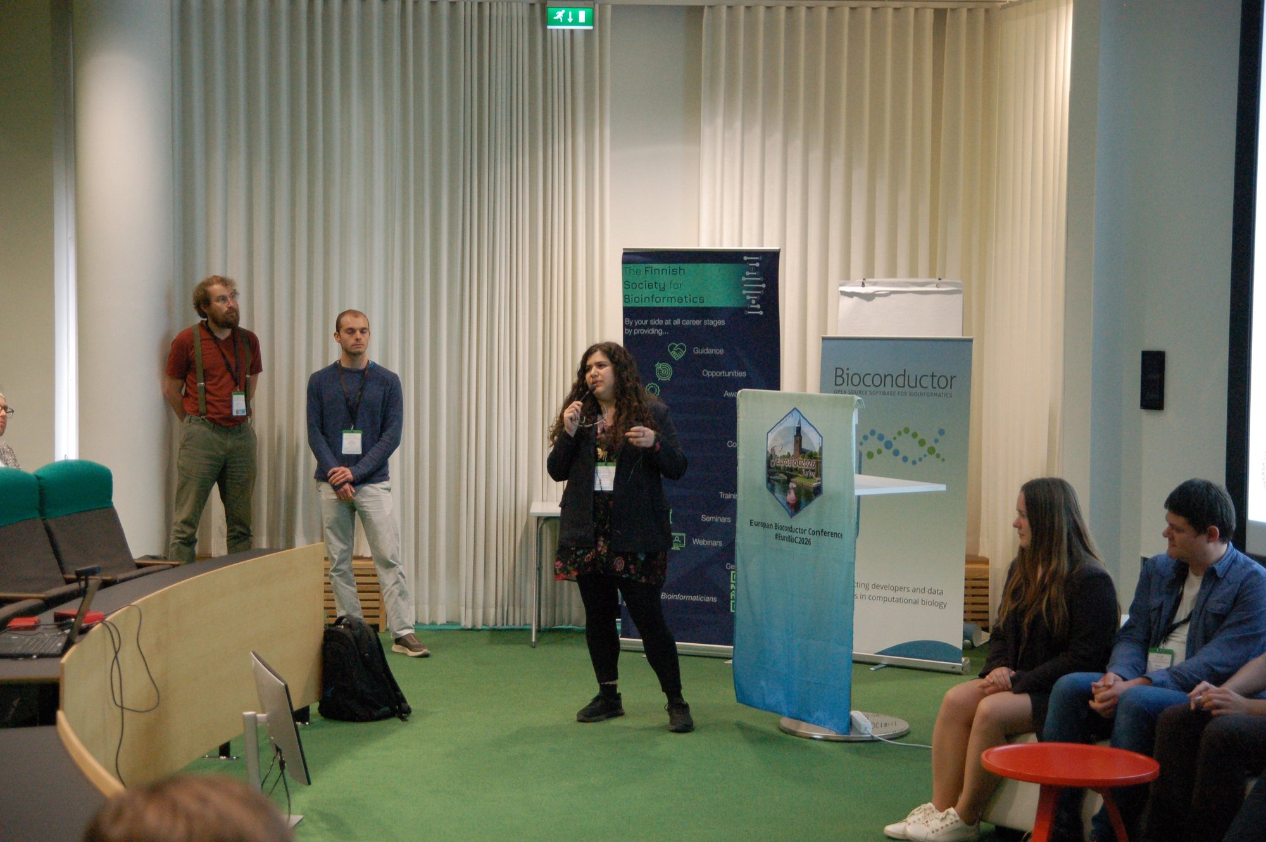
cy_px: 421
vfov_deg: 22.6
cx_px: 633
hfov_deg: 33.4
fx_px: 2108
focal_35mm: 60
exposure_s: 1/125
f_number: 2.8
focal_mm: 40
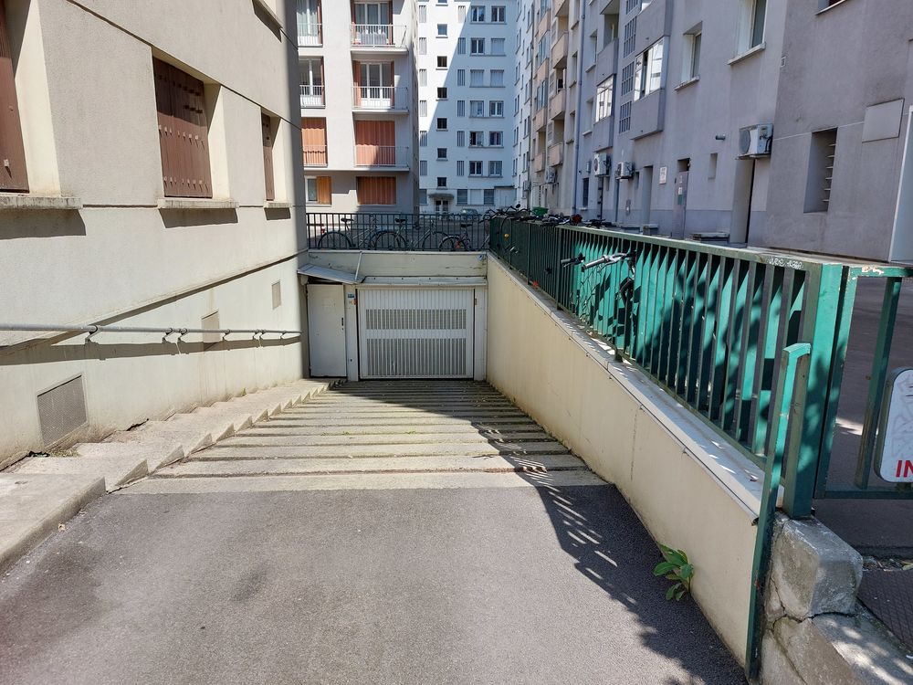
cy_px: 342
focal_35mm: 25
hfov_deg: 69.4
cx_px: 456
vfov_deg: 54.9
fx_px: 659
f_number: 1.8
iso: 25
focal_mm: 5.23
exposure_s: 1/663
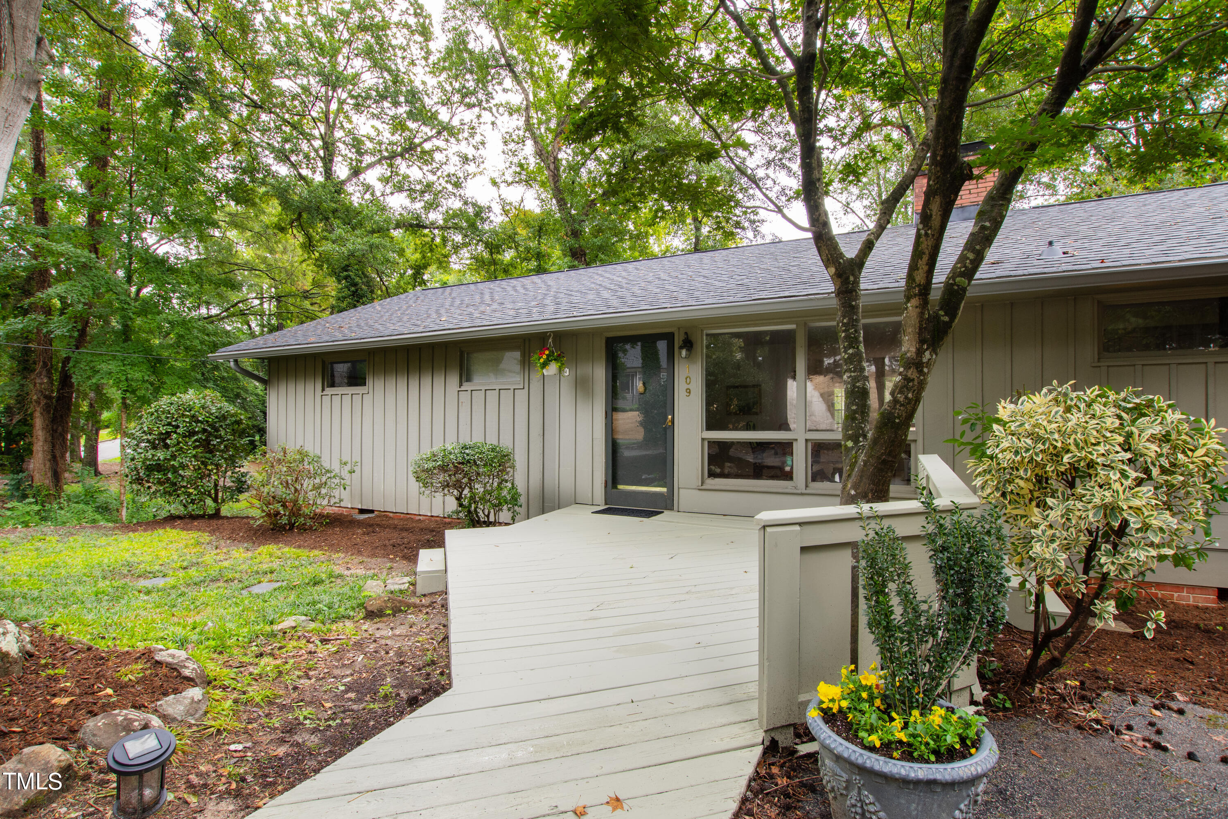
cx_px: 614
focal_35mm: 16
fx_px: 563
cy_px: 410
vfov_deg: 72.1
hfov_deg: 95.0
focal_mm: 11
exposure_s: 1/20
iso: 200
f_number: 8
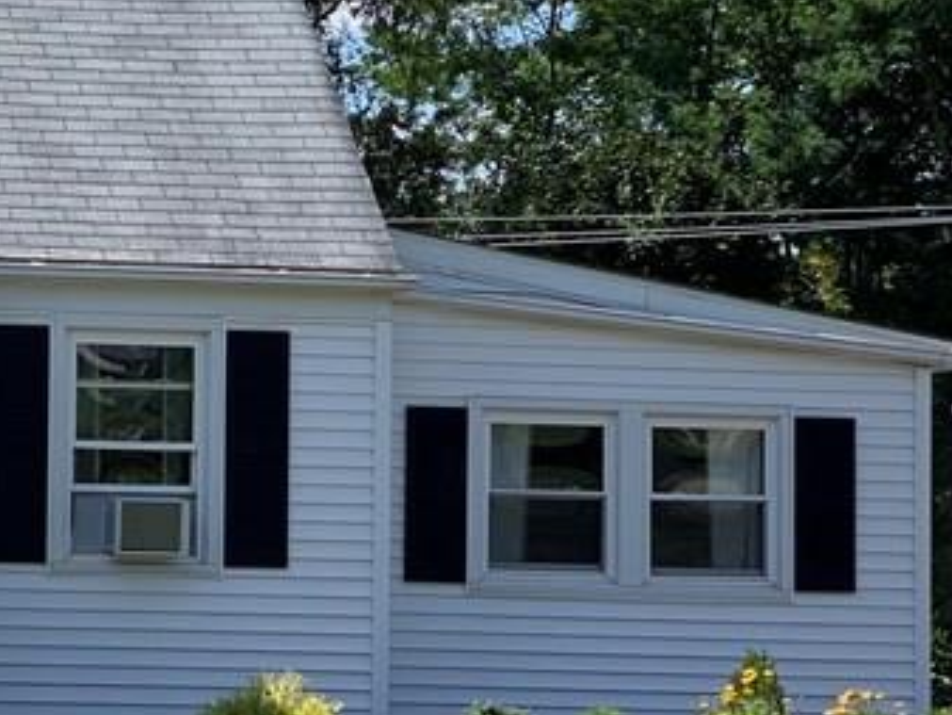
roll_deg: -1.9
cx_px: -331
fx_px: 4347
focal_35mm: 158
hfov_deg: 12.1
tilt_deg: +3.4
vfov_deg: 9.4
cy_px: 175
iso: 16
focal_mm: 6
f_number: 2.4
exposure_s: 1/841
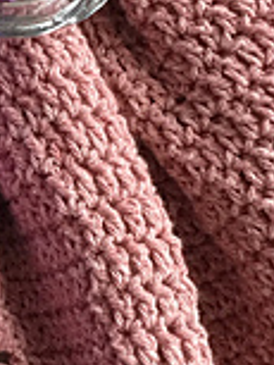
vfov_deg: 16.3
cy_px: 193
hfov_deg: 11.9
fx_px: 1275
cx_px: -91
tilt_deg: -82.1
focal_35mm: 121
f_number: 2.2
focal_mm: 4.15
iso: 160
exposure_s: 1/17
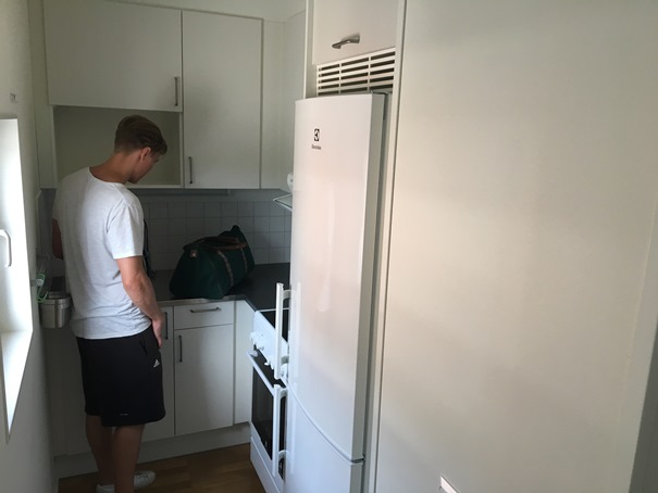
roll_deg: -3.1
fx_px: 551
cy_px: 246
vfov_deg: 48.2
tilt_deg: -10.8
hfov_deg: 61.6
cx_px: 329
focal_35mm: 29
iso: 40
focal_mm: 4.15
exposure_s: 1/33
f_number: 2.2
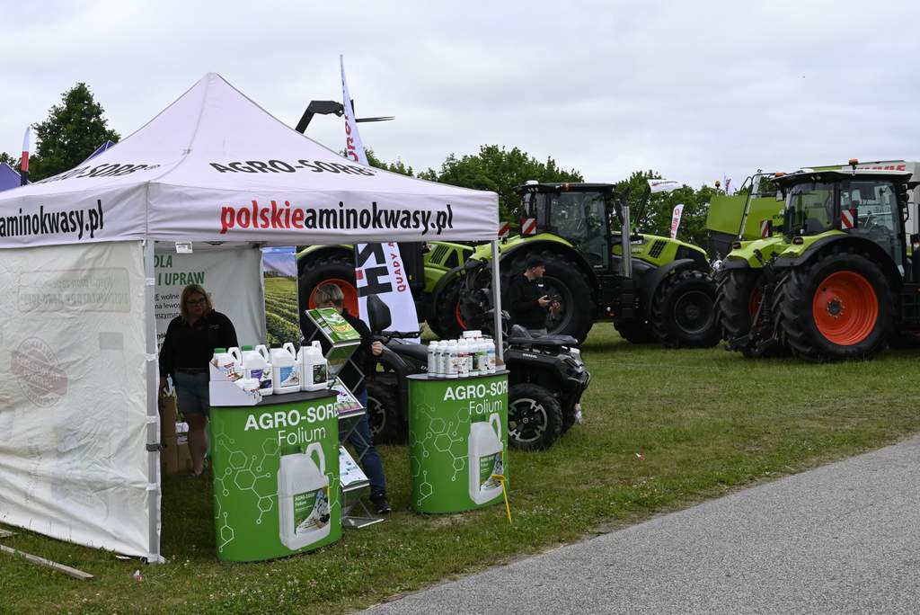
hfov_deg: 43.6
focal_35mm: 45
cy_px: 308
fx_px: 1151
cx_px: 460
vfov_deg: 29.9
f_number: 8
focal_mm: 45
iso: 250
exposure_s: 1/250
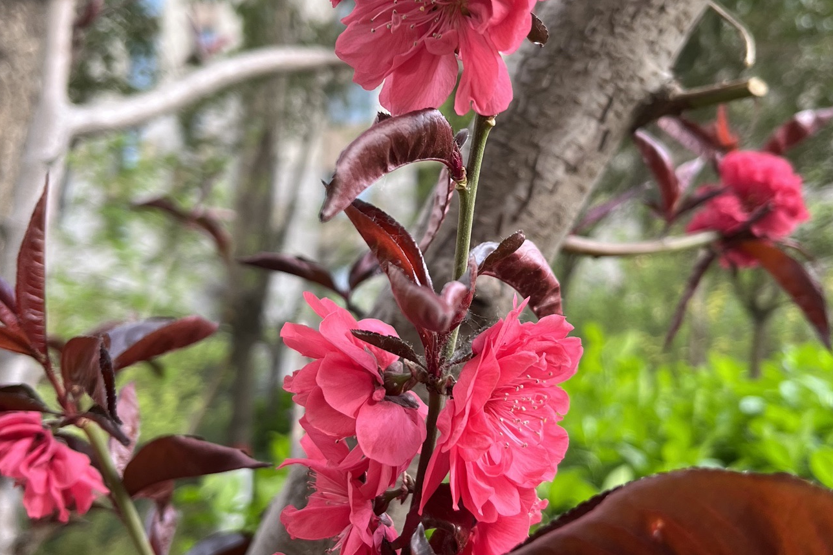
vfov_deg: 31.9
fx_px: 972
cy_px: 281
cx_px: 456
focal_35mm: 42
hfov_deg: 46.4
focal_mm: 5.1
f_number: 1.6
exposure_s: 1/167
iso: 40
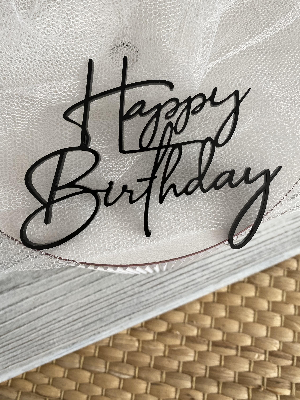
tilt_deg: -72.7
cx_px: 141
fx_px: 358
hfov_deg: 45.4
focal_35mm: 31
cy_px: 182
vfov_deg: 58.3
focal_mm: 4.25
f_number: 1.8
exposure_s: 1/121
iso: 50
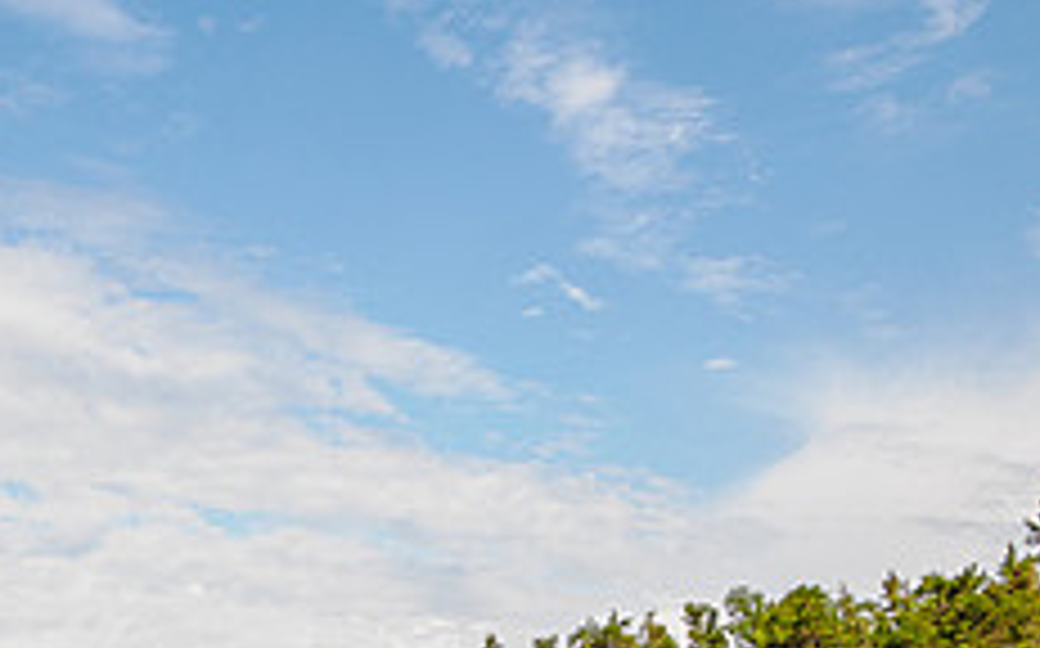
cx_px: 171
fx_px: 1813
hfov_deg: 31.0
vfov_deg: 18.7
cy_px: 871
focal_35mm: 64
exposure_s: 1/200
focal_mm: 12
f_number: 8
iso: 200
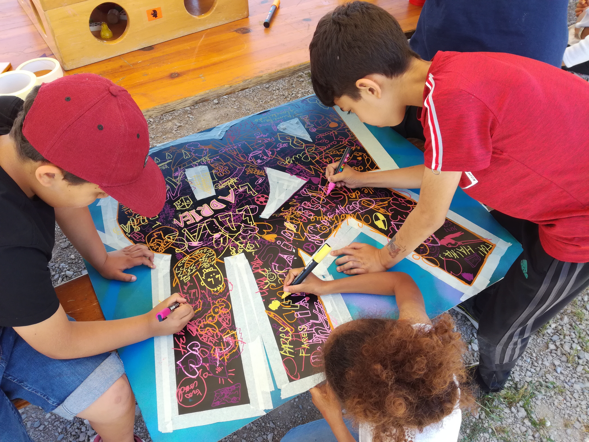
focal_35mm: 27
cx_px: 294
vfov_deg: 51.4
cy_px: 221
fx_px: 459
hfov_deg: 65.3
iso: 50
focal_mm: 3.79
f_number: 2
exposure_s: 1/156
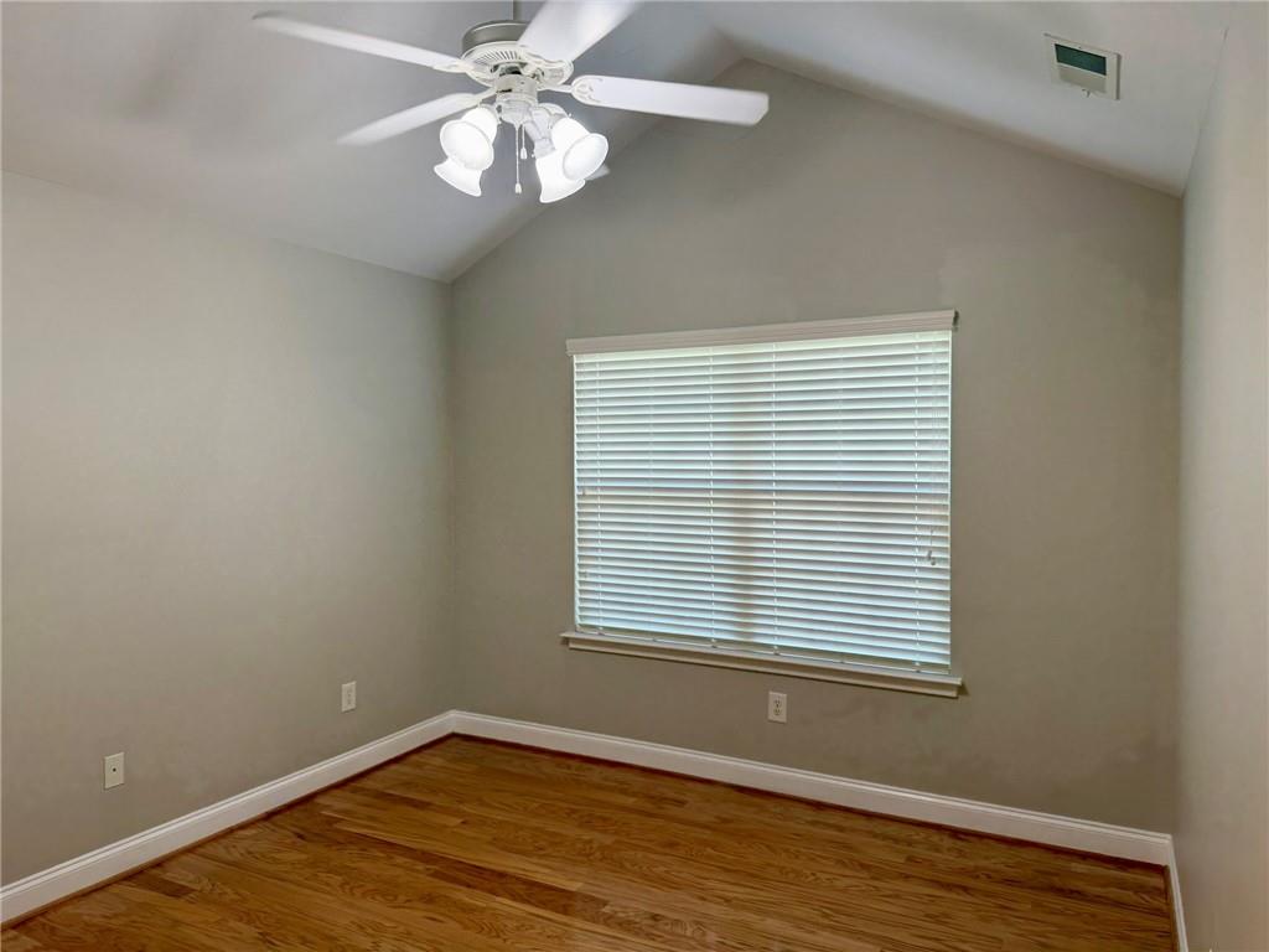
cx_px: 634
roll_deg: +0.6
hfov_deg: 71.6
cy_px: 476
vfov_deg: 56.8
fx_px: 880
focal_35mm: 24
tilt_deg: -0.5
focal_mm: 6.76
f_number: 1.78
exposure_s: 1/60
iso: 100
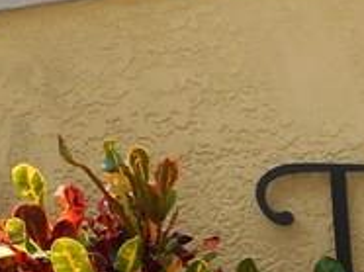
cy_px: 292
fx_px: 1449
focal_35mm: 138
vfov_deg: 10.6
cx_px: 699
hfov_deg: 12.7
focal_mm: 4.5
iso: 80
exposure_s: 1/320
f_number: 3.7
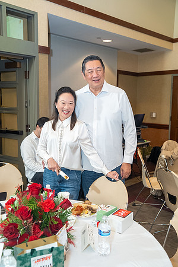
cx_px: 89
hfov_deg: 38.9
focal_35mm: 34
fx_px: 252
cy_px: 134
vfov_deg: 55.8
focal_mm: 34
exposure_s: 1/100
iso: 1600
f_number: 3.5
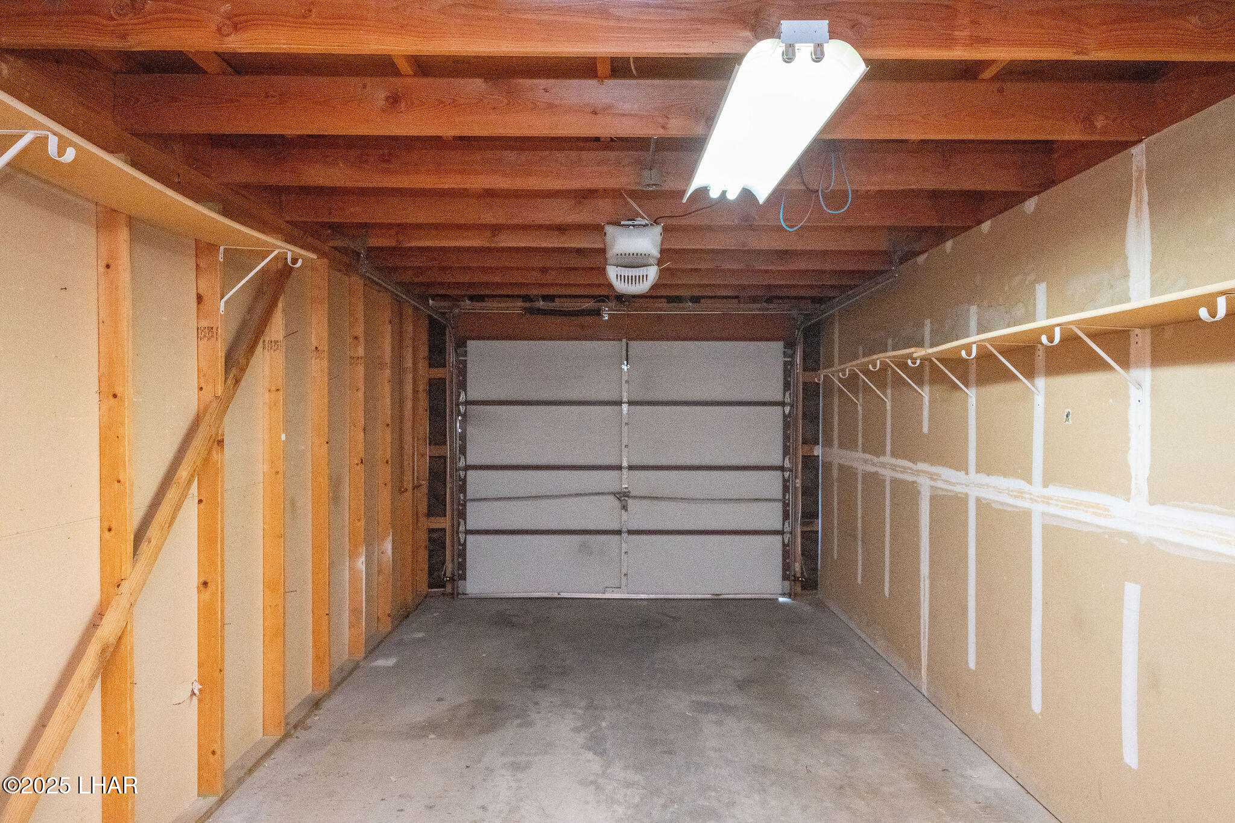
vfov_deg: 53.1
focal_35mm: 24
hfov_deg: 73.7
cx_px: 618
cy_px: 412
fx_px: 823
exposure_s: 1/160
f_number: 6.3
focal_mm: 24
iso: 12800
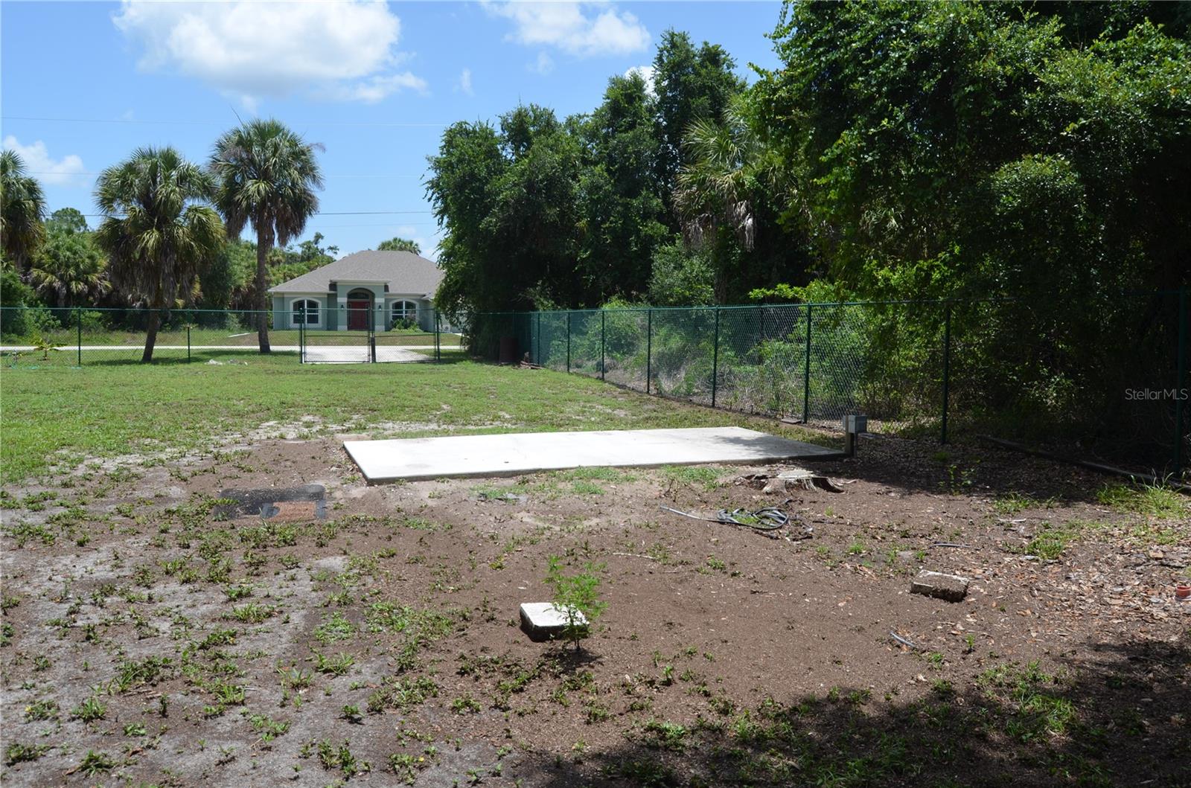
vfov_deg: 47.7
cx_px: 596
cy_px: 394
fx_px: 891
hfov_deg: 67.5
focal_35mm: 27
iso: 110
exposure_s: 1/250
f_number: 8
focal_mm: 18
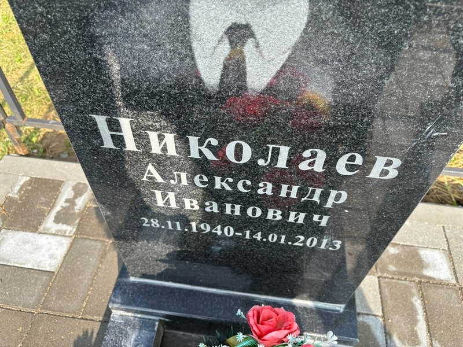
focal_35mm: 26
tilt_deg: -48.8
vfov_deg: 53.1
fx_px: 348
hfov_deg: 67.3
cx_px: 232
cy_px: 174
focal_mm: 5.96
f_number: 1.6
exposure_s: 1/978
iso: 50
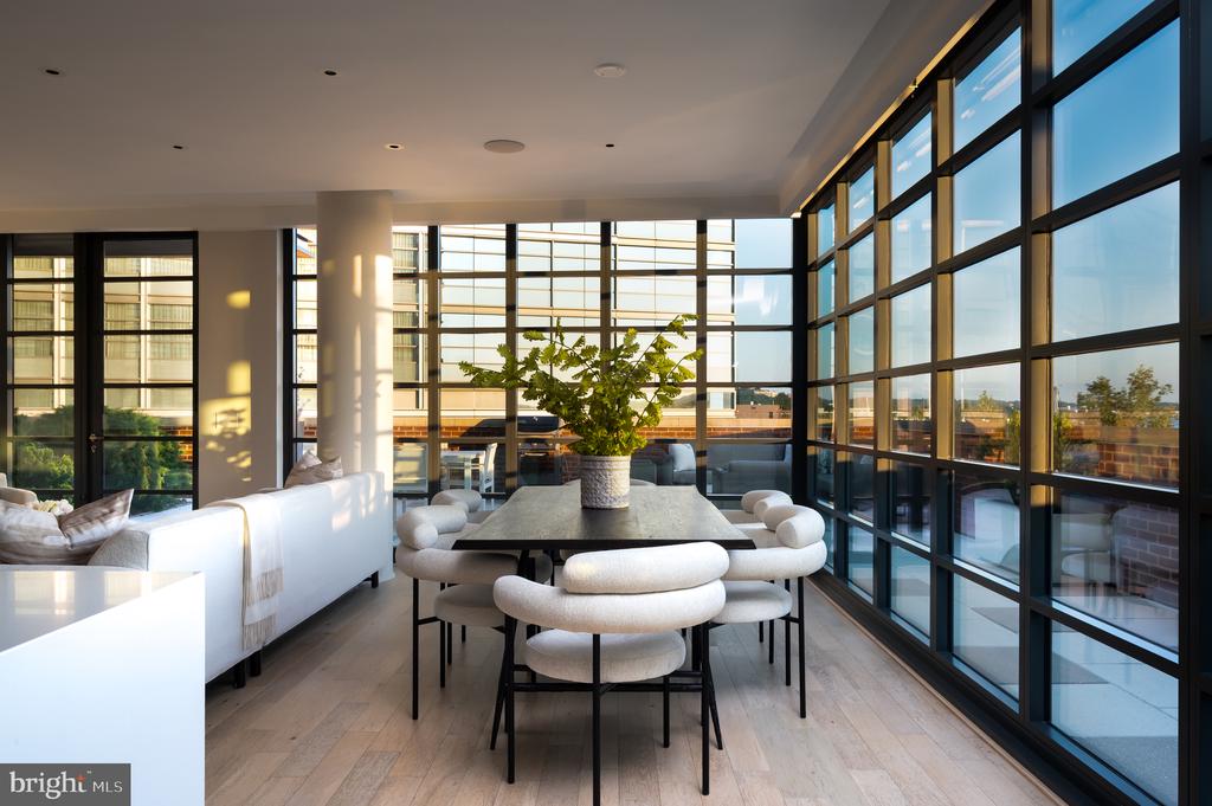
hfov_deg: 73.8
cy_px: 403
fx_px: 807
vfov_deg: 53.1
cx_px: 606
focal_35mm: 24
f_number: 13
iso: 800
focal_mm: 24
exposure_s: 1/160
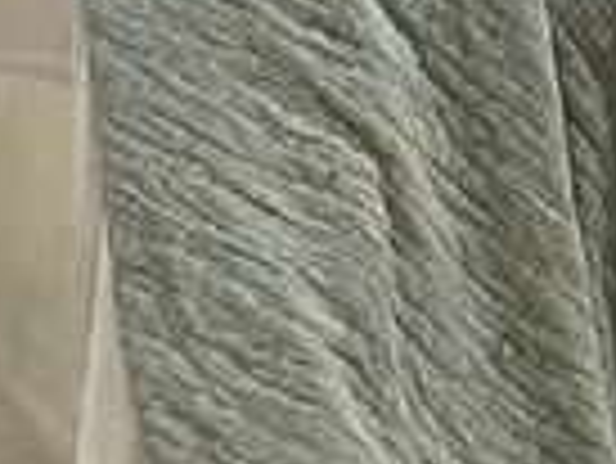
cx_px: 863
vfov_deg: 6.7
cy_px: -1072
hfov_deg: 9.9
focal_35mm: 194
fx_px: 3455
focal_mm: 4.25
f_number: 1.8
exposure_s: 1/60
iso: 250
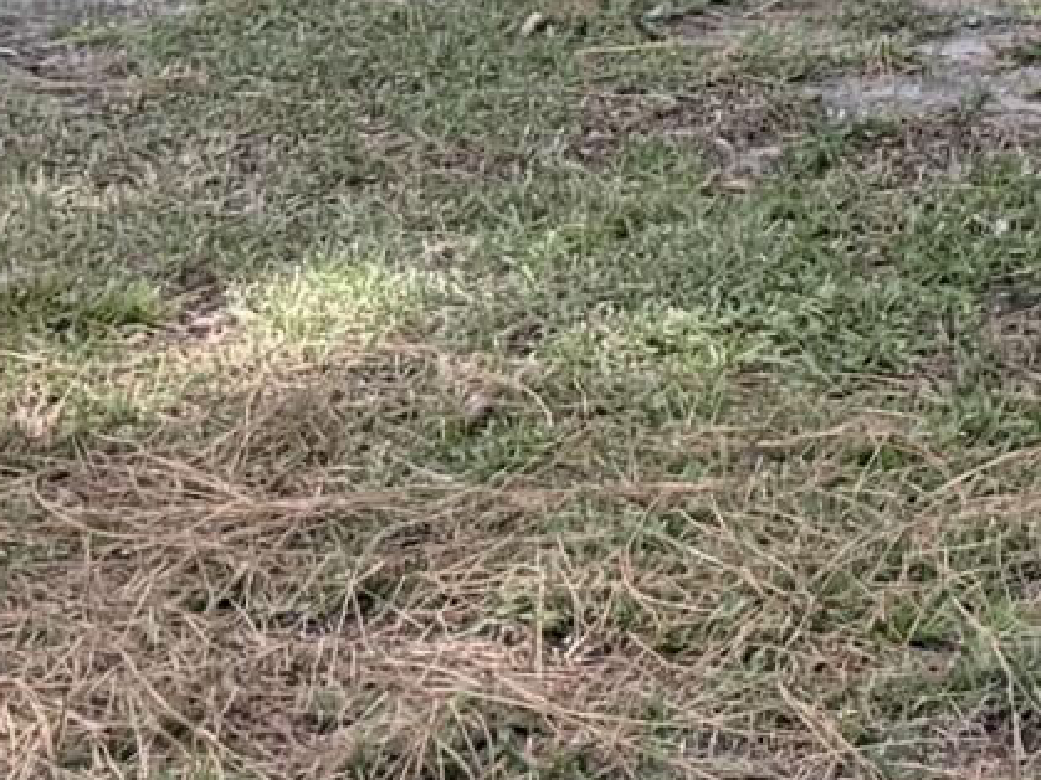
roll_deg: -0.7
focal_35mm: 172
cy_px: -1165
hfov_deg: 10.8
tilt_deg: -3.1
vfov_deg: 7.9
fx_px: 5171
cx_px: 1826
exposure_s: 1/2370
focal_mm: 6.76
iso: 100
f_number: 1.78
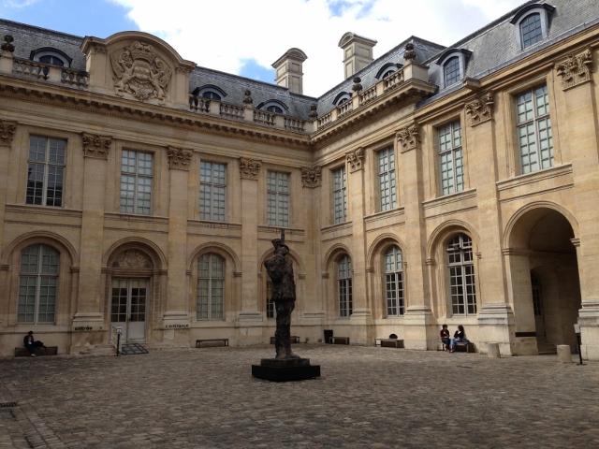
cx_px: 300
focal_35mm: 33
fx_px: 571
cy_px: 224
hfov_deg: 55.4
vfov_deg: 42.9
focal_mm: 4.13
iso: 50
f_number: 2.4
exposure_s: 1/889
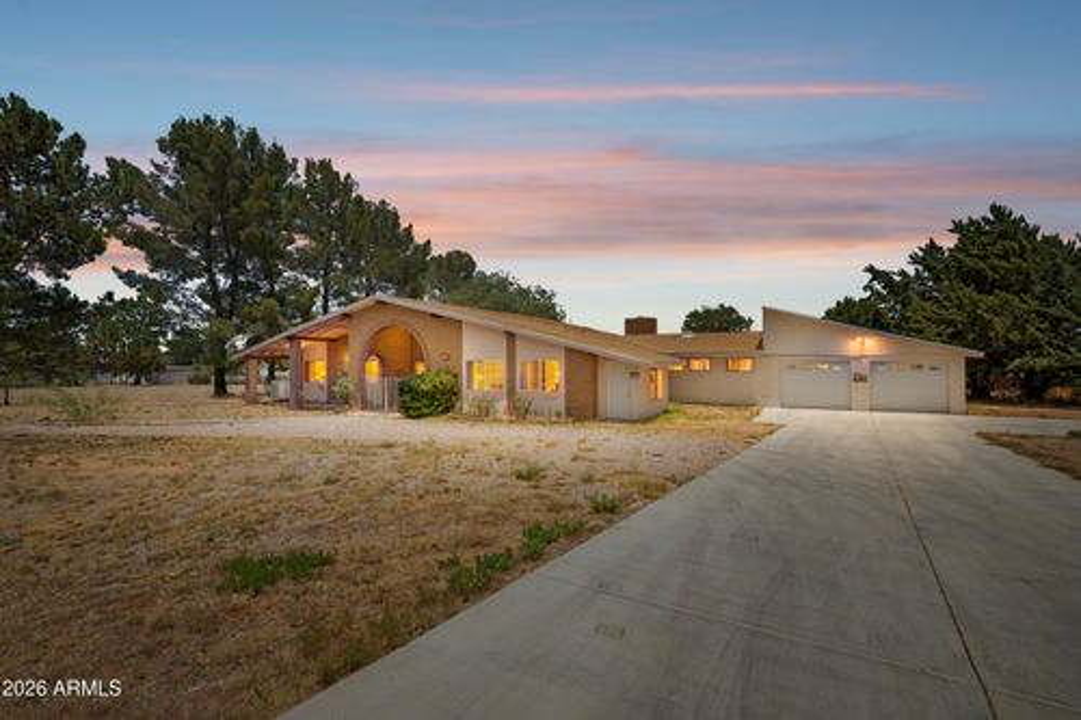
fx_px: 525
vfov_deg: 68.8
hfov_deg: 91.6
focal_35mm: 18
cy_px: 360
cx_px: 540
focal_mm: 17.5
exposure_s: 1/500
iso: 250
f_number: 9
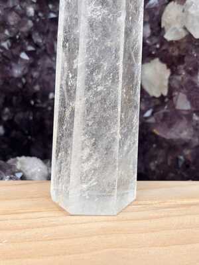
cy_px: 132
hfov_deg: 28.0
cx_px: 100
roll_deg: -0.2
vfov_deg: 36.8
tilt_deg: -13.1
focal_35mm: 52
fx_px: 399
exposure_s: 1/40
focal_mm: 5.96
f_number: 1.6
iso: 160
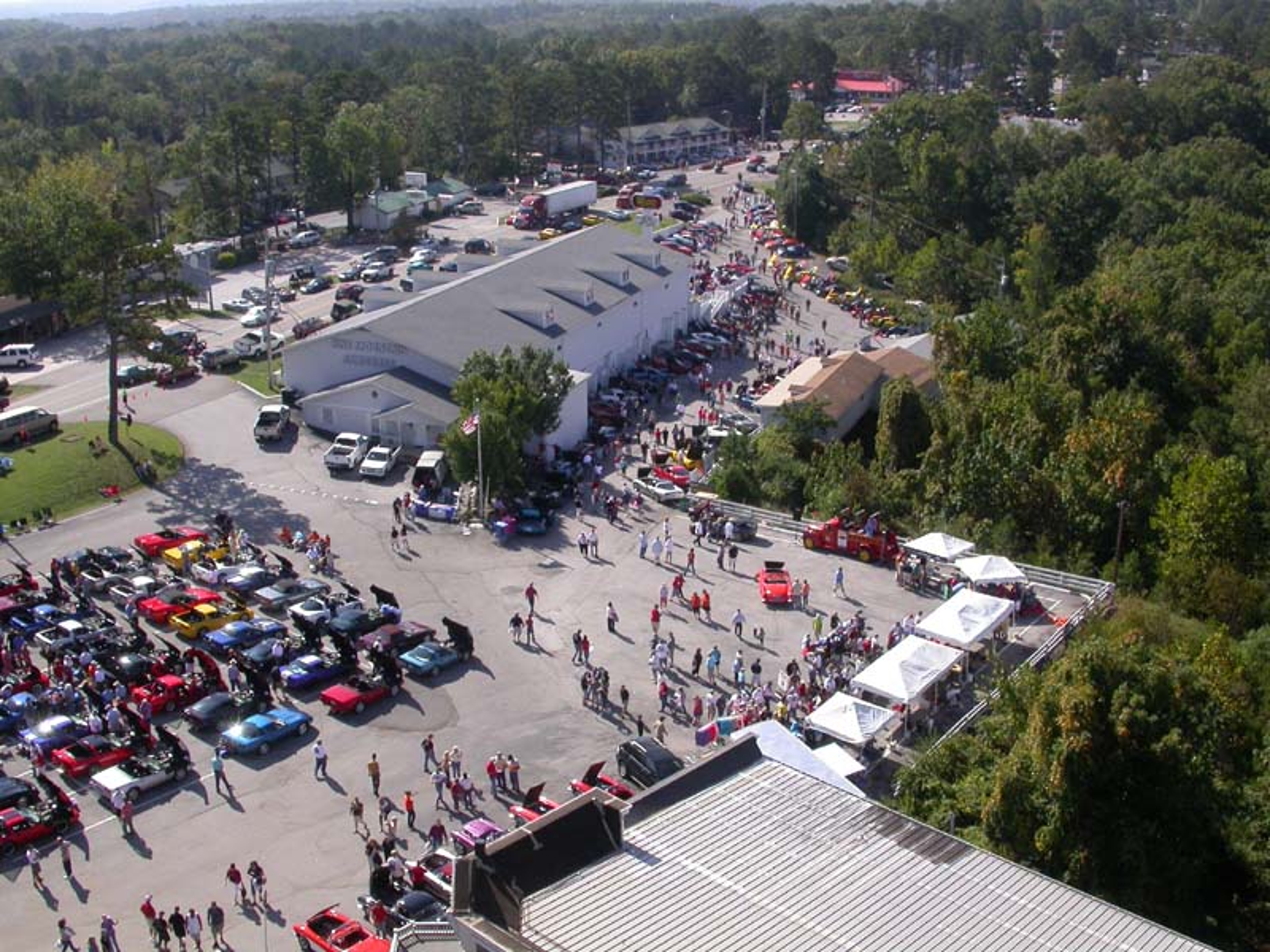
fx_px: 1394
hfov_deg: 49.0
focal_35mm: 38
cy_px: 476
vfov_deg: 37.7
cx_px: 635
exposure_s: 1/298
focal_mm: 7.85
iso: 100
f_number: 6.7
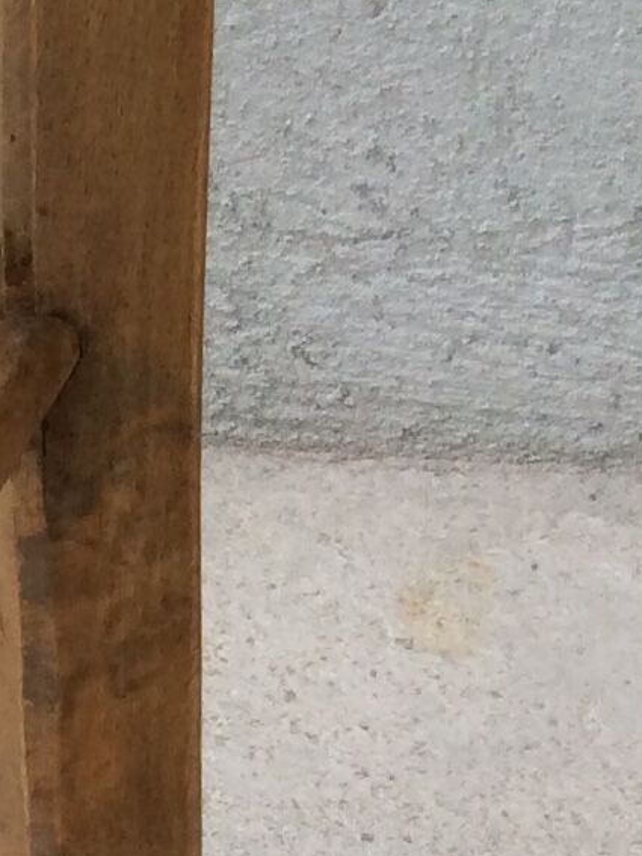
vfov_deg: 12.8
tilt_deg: -40.3
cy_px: 1300
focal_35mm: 146
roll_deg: +3.8
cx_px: -690
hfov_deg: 9.4
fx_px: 3612
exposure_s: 1/164
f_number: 2.4
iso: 32
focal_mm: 3.3
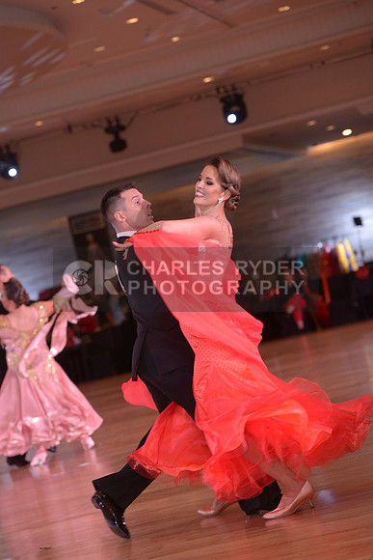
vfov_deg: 17.1
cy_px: 280
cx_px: 186
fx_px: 1864
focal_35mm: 120
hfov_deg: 11.4
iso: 1250
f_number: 4.5
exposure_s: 1/200
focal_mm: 120
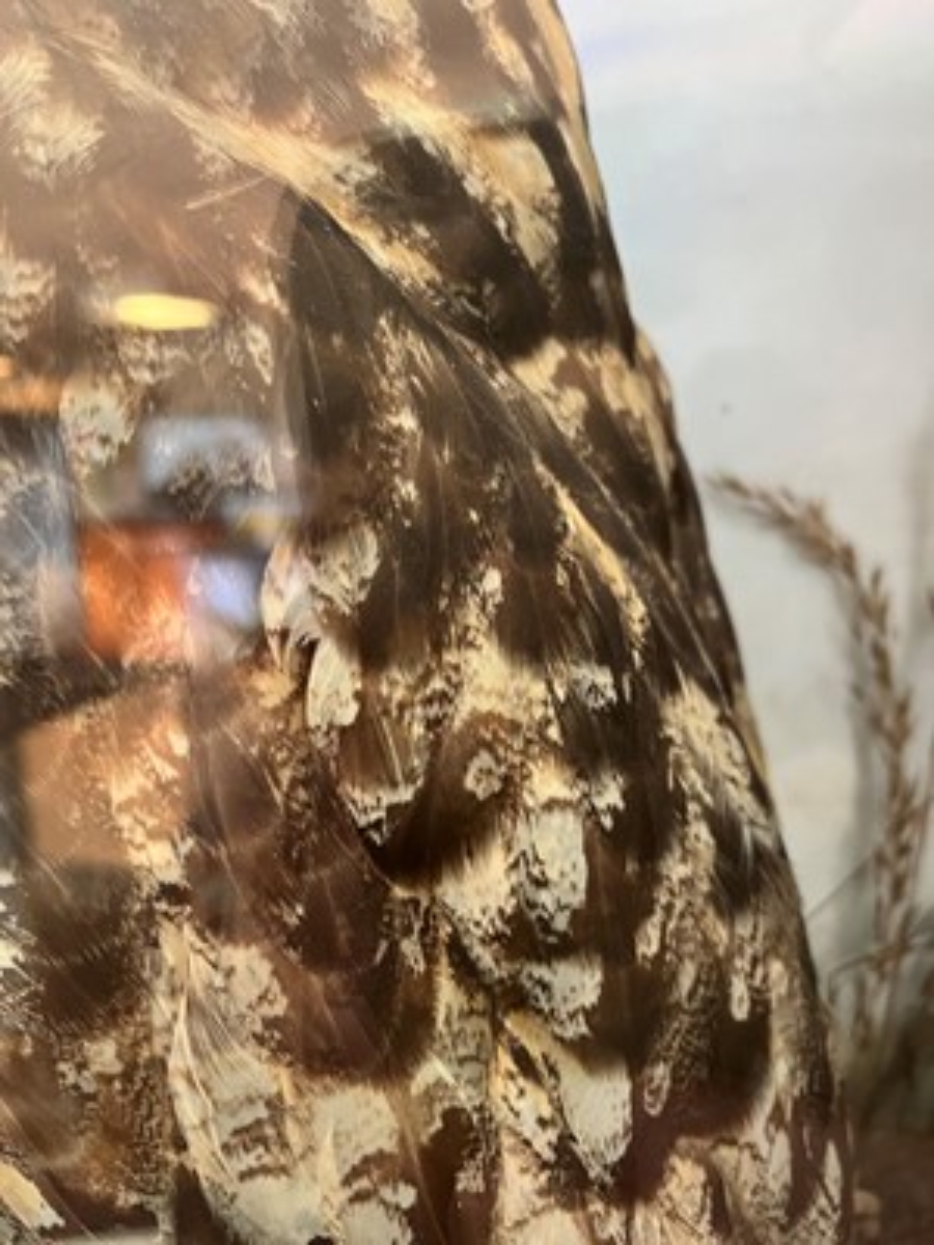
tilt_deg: -12.0
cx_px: 467
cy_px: 622
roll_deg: +2.9
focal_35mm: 26
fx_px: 935
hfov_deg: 53.1
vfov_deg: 67.3
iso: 400
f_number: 1.6
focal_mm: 5.1
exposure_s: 1/50
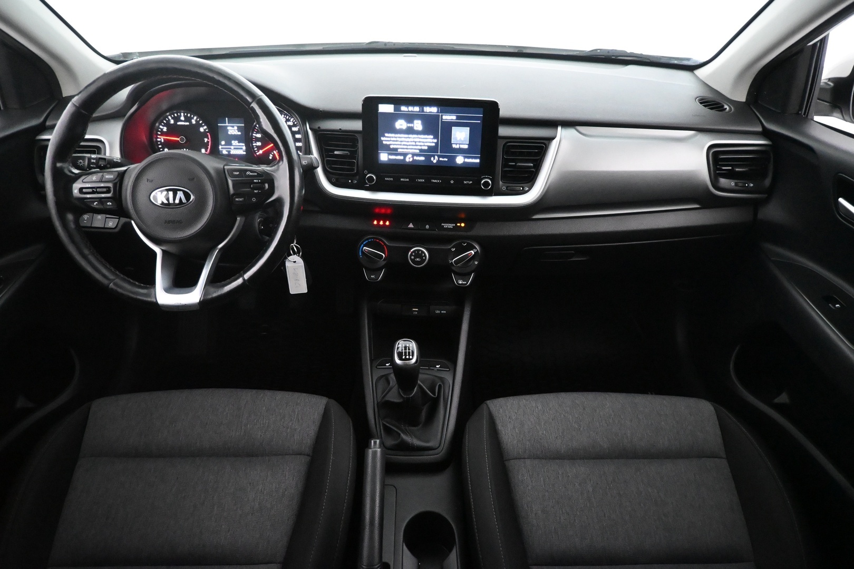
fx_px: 569
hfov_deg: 73.7
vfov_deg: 53.1
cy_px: 284
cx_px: 427
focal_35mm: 24
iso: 9000
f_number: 3.5
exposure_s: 1/60
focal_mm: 16
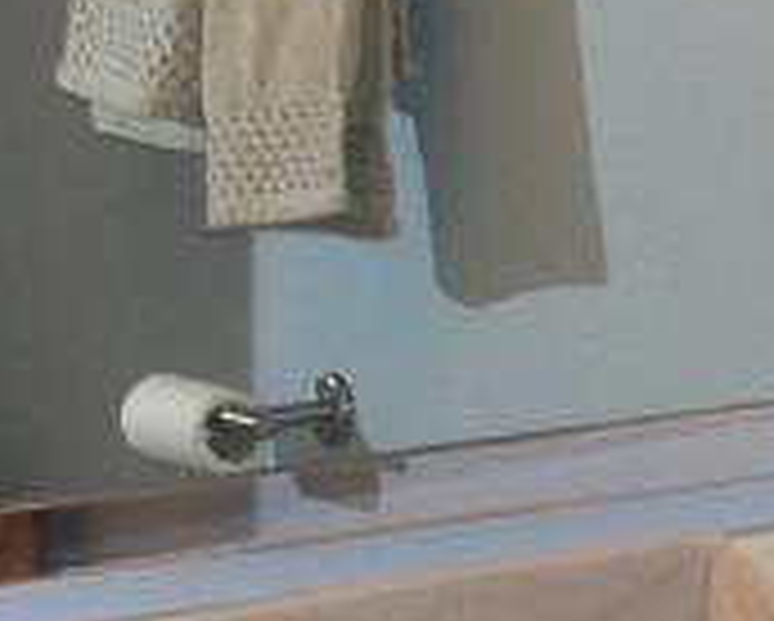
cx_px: 680
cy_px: 513
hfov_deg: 9.2
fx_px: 4793
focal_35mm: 209
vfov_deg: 7.4
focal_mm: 5.85
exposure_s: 1/30
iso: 64
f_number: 2.8
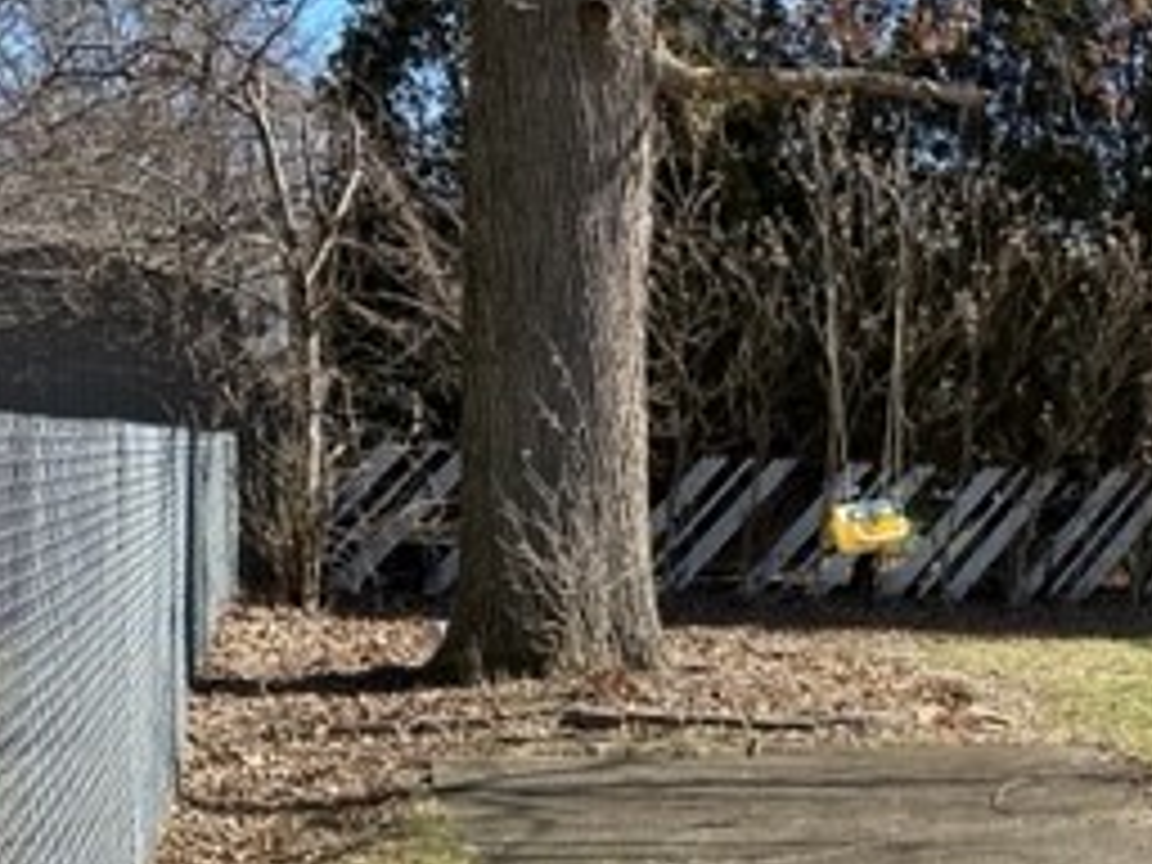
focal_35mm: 60
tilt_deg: -7.7
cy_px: 675
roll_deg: -1.8
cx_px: 1346
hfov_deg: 28.4
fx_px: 1997
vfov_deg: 24.1
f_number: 1.78
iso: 80
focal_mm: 6.86
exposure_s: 1/1721
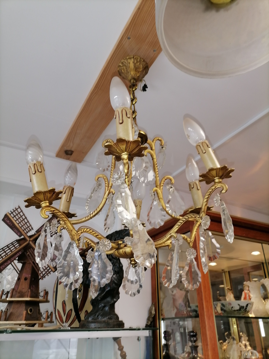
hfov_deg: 53.1
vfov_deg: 67.3
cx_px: 134
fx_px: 269
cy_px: 180
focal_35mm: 26
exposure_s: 1/50
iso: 80
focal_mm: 5.4
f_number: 1.8
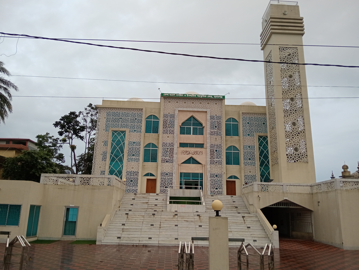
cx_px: 180
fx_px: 291
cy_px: 135
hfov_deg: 63.4
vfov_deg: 49.9
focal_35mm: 28
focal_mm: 3.98
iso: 131
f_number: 1.8
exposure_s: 1/33.3
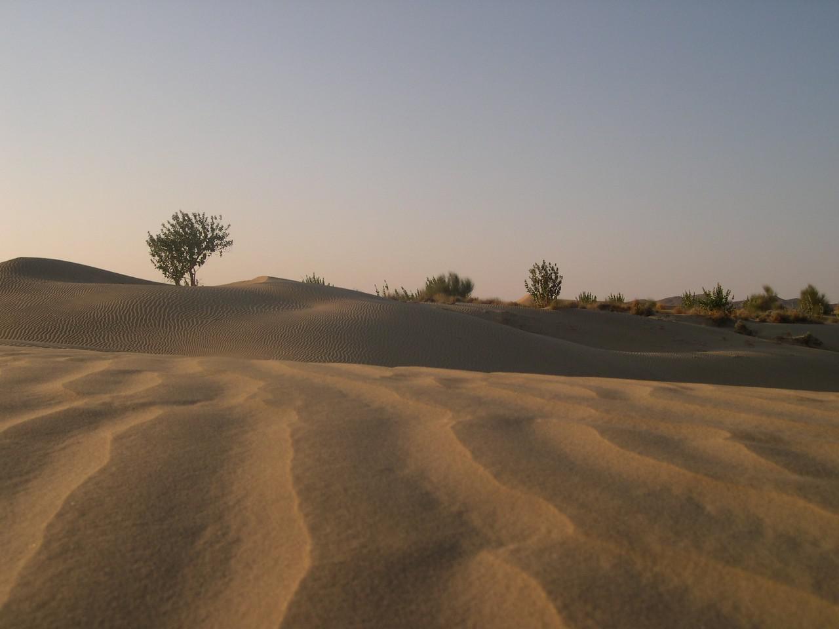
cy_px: 314
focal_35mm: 38
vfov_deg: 37.7
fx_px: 921
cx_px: 420
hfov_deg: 49.0
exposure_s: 1/217
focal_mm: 8
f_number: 7.6
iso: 100
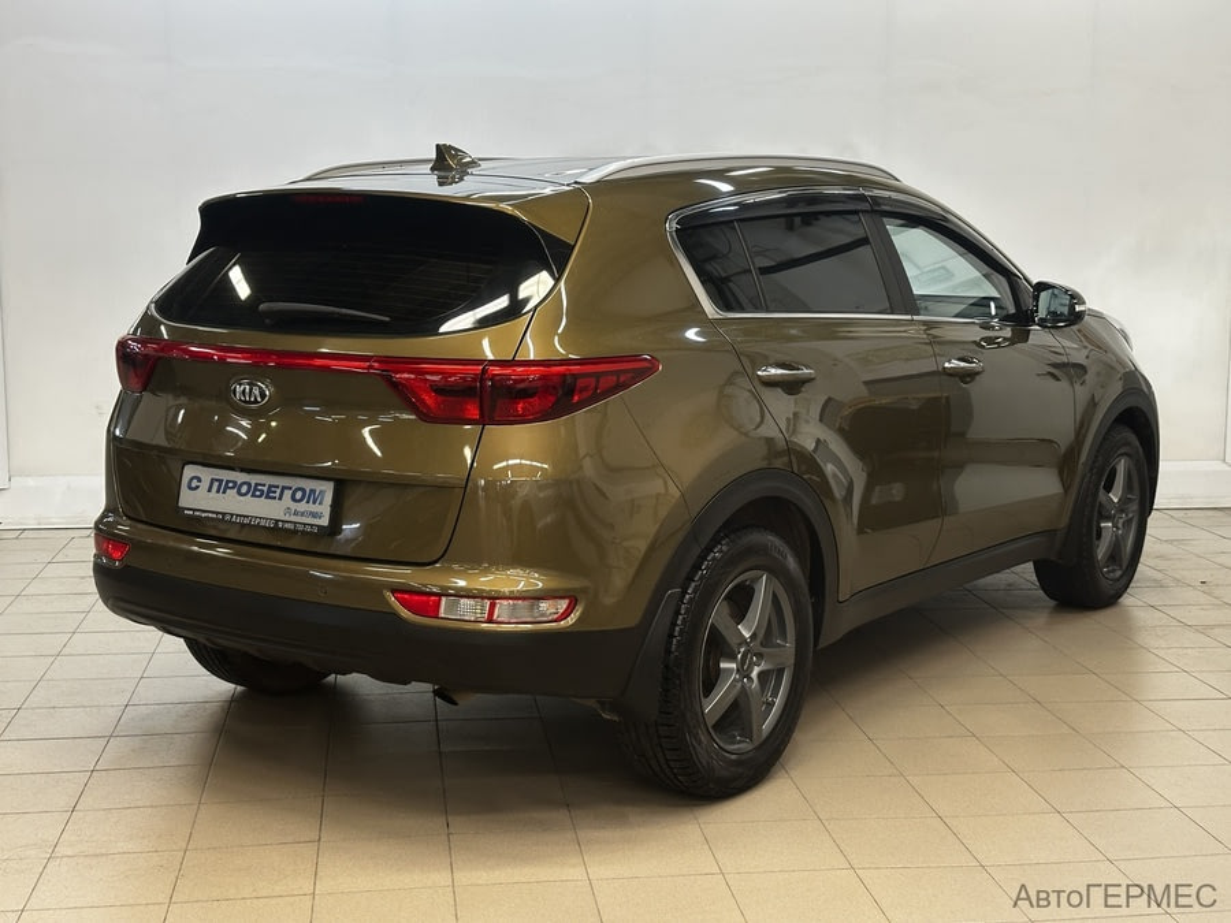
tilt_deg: -8.3
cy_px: 462
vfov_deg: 30.3
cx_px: 616
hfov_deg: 39.7
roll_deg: -0.3
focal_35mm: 48
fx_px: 1707
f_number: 1.78
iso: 100
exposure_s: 1/50
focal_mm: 6.86
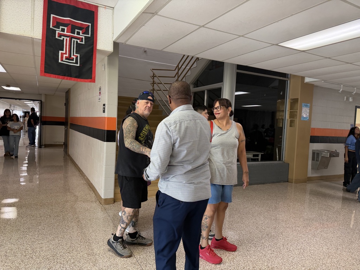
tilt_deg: -9.1
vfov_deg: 56.8
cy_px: 135
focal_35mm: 24
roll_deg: -4.8
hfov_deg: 71.6
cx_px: 180
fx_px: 250
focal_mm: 6.76
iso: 250
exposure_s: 1/120
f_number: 1.78
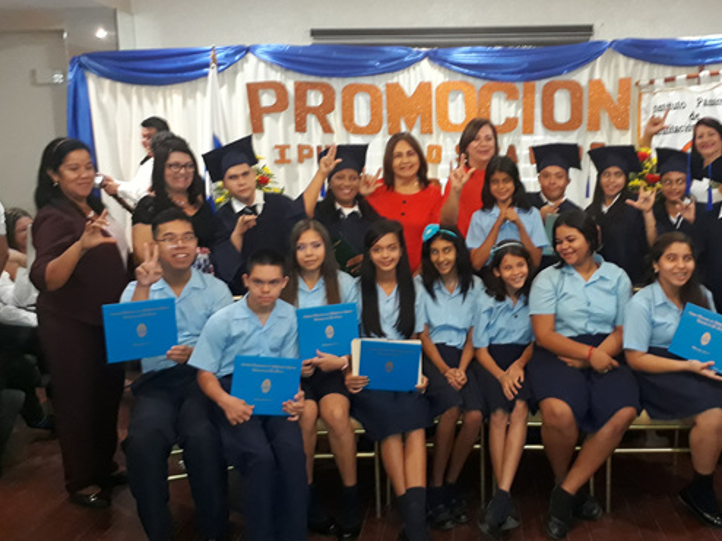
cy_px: 259
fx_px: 730
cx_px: 453
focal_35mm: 35
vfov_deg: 40.7
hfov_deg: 52.1
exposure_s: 1/15
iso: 250
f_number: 1.9
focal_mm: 3.6
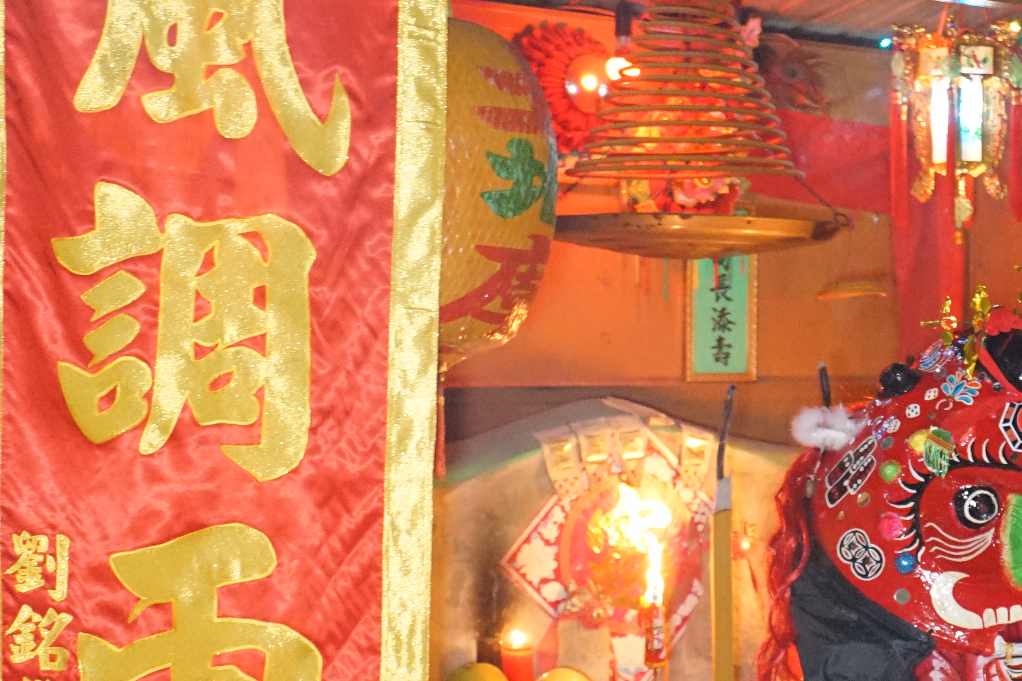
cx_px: 746
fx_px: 2015
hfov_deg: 28.1
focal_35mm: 71
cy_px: 567
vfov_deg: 19.0
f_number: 4
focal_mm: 29
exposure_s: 1/40
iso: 6400
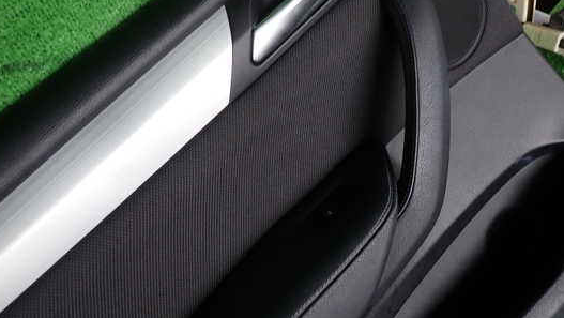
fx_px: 464
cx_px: 291
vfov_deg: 37.6
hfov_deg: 62.6
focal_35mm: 31
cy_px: 118
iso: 100
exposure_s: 1/80
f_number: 2
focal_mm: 4.5
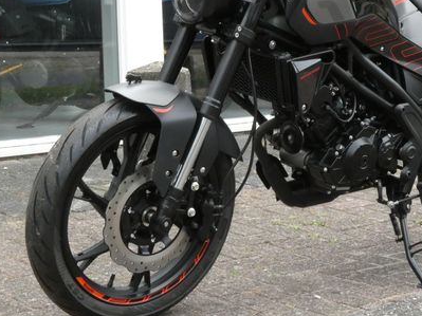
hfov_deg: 21.0
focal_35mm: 93
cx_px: 294
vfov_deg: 15.8
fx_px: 1133
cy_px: 90
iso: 800
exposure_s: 1/800
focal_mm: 10.4
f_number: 6.3
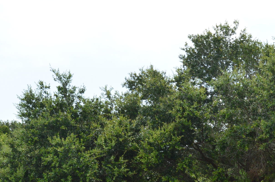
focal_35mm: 168
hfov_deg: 12.2
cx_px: 229
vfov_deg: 8.1
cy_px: 219
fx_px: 1284
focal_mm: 45
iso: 400
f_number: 10
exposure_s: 1/320
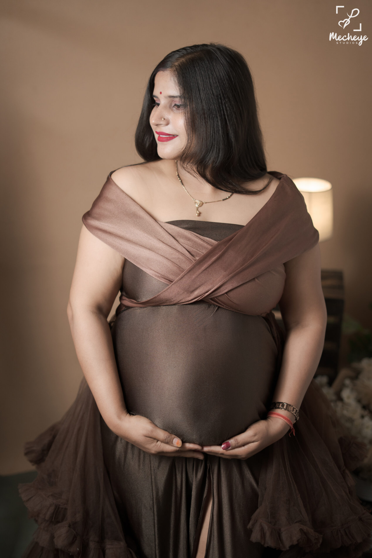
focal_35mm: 50
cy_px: 279
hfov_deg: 27.0
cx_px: 186
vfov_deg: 39.6
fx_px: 775
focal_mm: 50
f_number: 1.8
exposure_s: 1/200
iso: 640
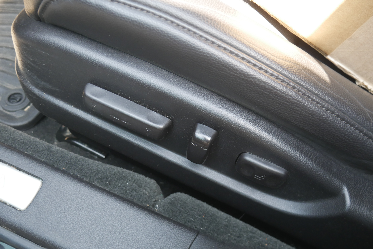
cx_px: 184
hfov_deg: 55.8
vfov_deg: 38.8
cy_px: 138
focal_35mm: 34
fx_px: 352
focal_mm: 16
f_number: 3.6
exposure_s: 1/125
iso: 640
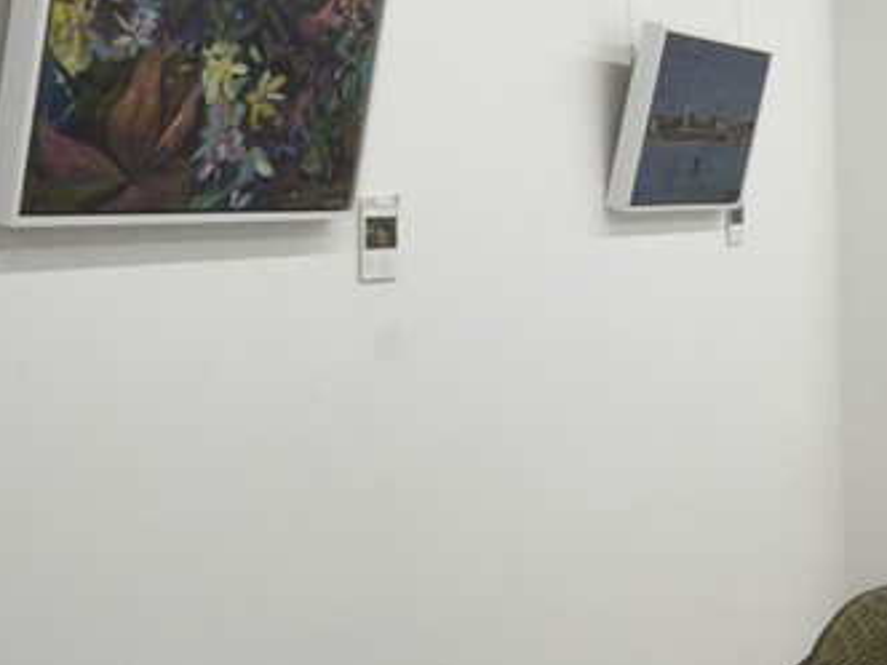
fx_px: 1230
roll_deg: +1.2
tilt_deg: -0.4
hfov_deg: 39.2
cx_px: 596
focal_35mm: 48
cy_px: 184
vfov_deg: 29.9
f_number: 2.2
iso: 50
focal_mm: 4.15
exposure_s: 1/100
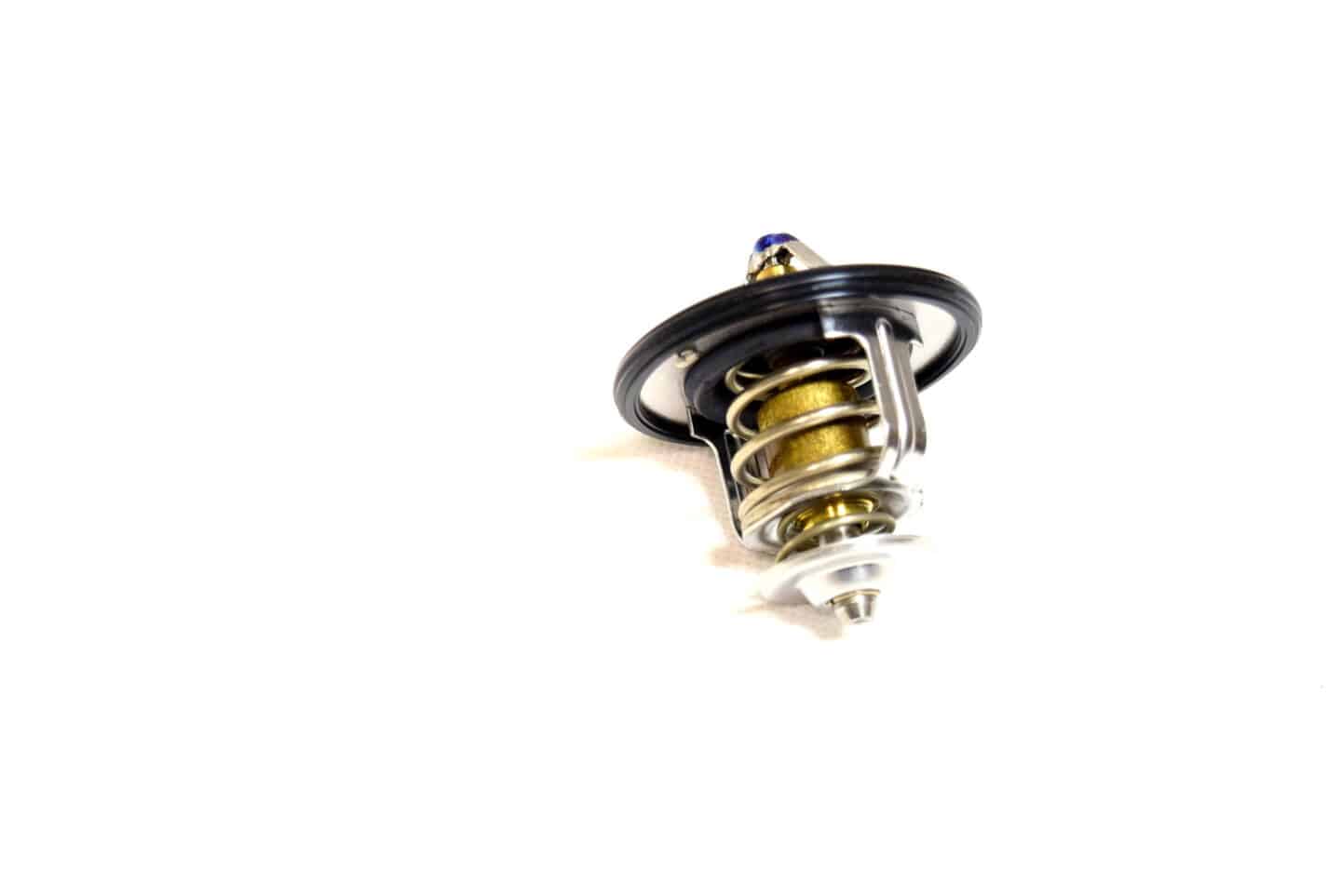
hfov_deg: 37.8
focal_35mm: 52
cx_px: 670
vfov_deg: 25.8
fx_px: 1957
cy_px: 448
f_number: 4.5
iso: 900
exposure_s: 1/60
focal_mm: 35
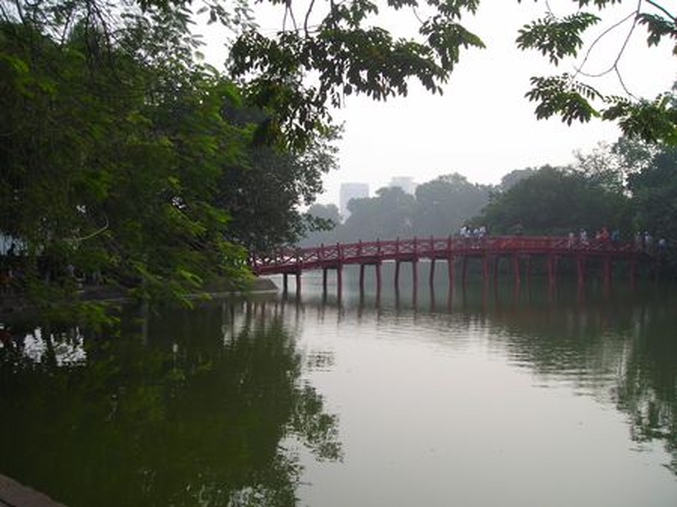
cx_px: 338
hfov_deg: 49.0
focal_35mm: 38
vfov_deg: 37.7
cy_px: 254
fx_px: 743
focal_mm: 6.3
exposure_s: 1/118
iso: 50
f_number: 6.4
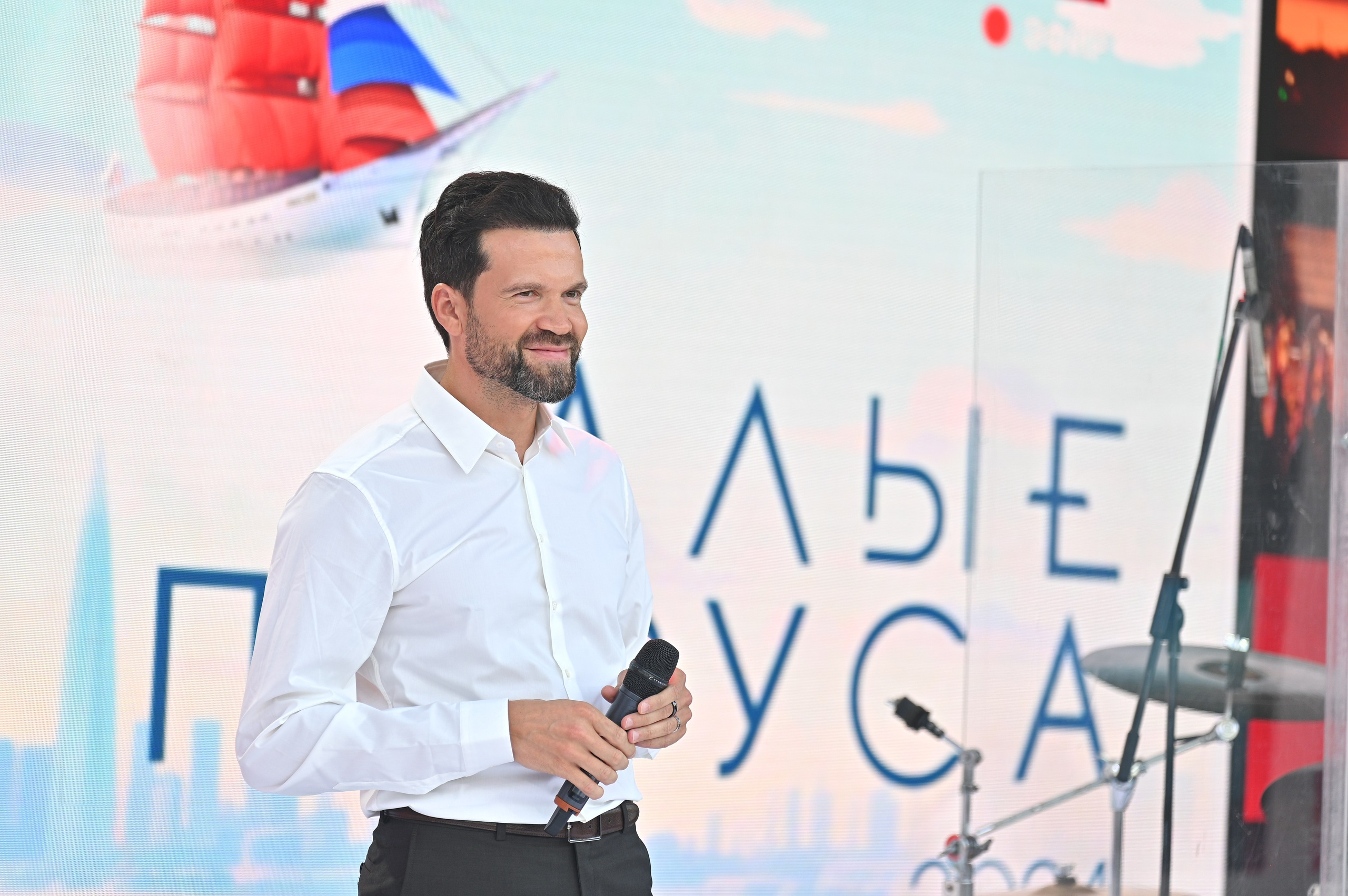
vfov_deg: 11.5
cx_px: 674
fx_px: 4453
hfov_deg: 17.2
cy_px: 448
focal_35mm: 119
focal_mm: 119
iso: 100
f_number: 2.8
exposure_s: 1/200
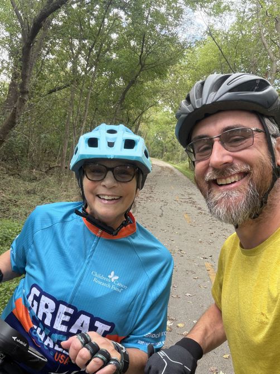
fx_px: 324
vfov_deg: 60.0
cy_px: 187
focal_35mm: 30
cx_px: 140
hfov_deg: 46.8
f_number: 1.9
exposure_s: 1/103
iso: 80
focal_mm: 2.71
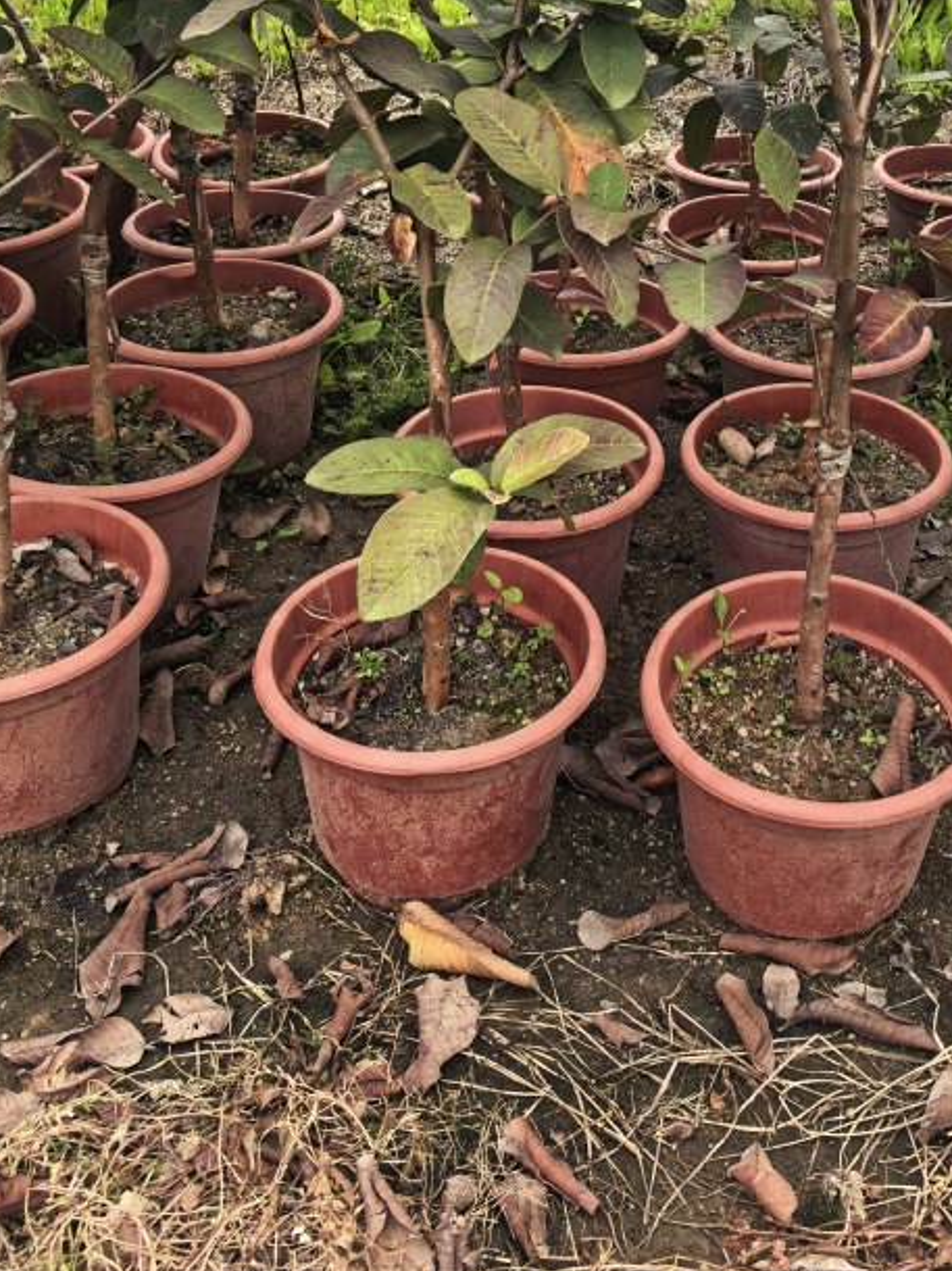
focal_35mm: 42
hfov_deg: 33.6
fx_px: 1541
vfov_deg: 42.6
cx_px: 723
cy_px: 241
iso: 50
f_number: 2
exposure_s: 1/775
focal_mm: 5.75
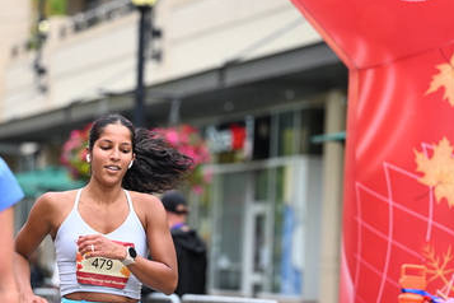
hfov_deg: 11.6
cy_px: 180
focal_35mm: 177
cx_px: 167
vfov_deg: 7.8
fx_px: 2232
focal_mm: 115
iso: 640
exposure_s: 1/1600
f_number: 2.8
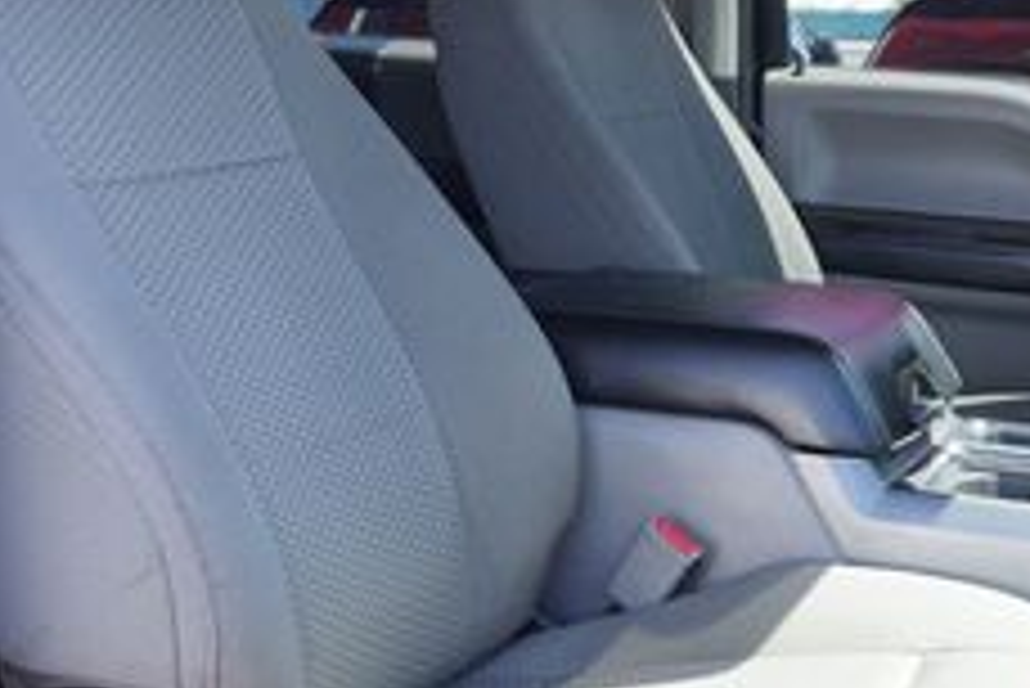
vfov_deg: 20.3
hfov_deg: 30.0
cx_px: 567
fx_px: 1918
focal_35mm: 67
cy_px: 360
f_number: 4
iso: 100
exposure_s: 1/60
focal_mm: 16
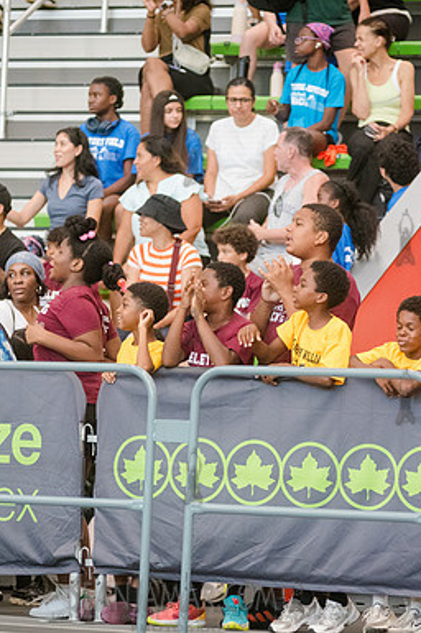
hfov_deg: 6.2
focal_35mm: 221
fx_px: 3883
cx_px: 192
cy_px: 316
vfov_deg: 9.3
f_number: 4
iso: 6400
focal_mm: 145
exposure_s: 1/800
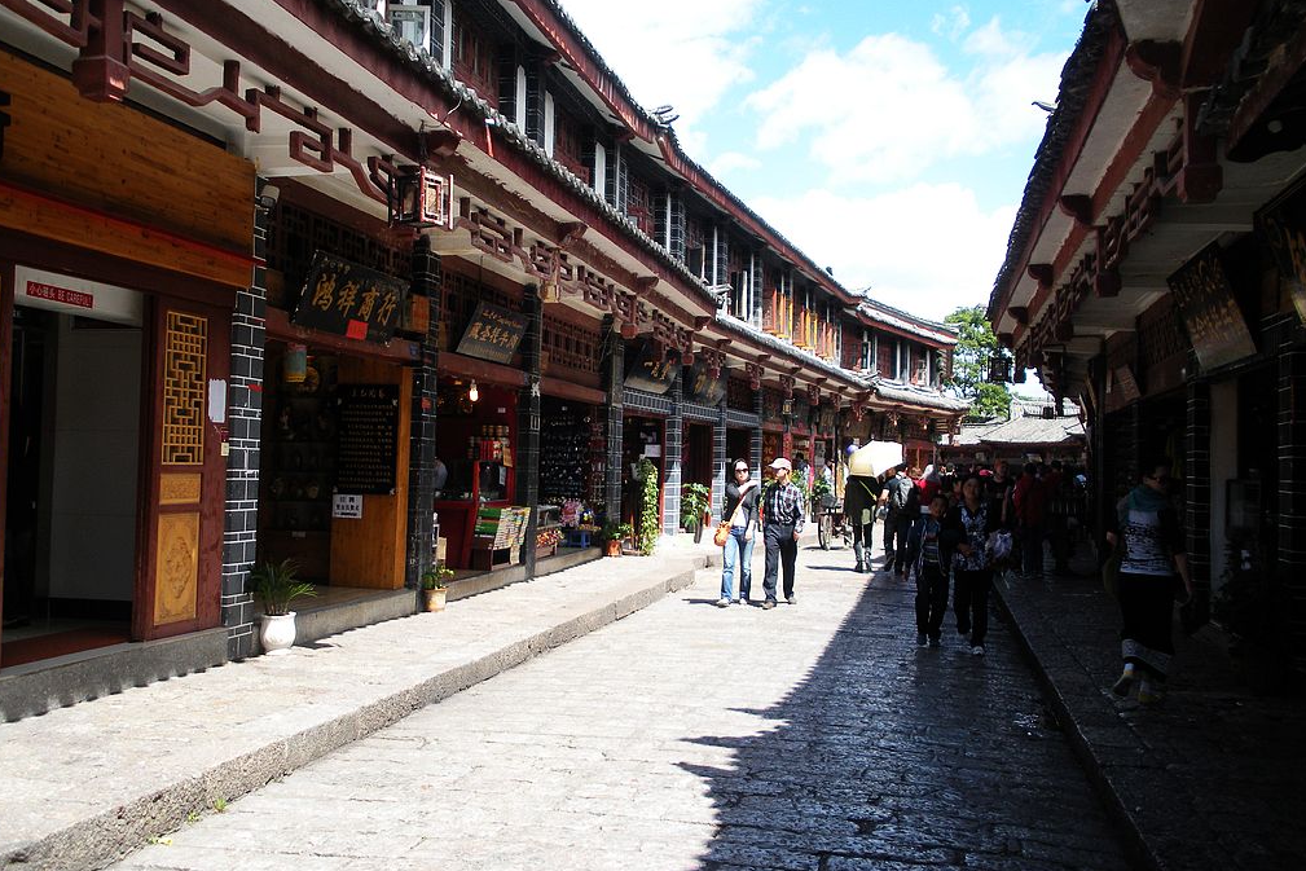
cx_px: 648
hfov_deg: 50.7
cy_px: 405
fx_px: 1379
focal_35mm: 38
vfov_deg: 35.1
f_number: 3.5
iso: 64
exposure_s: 1/254
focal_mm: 6.3
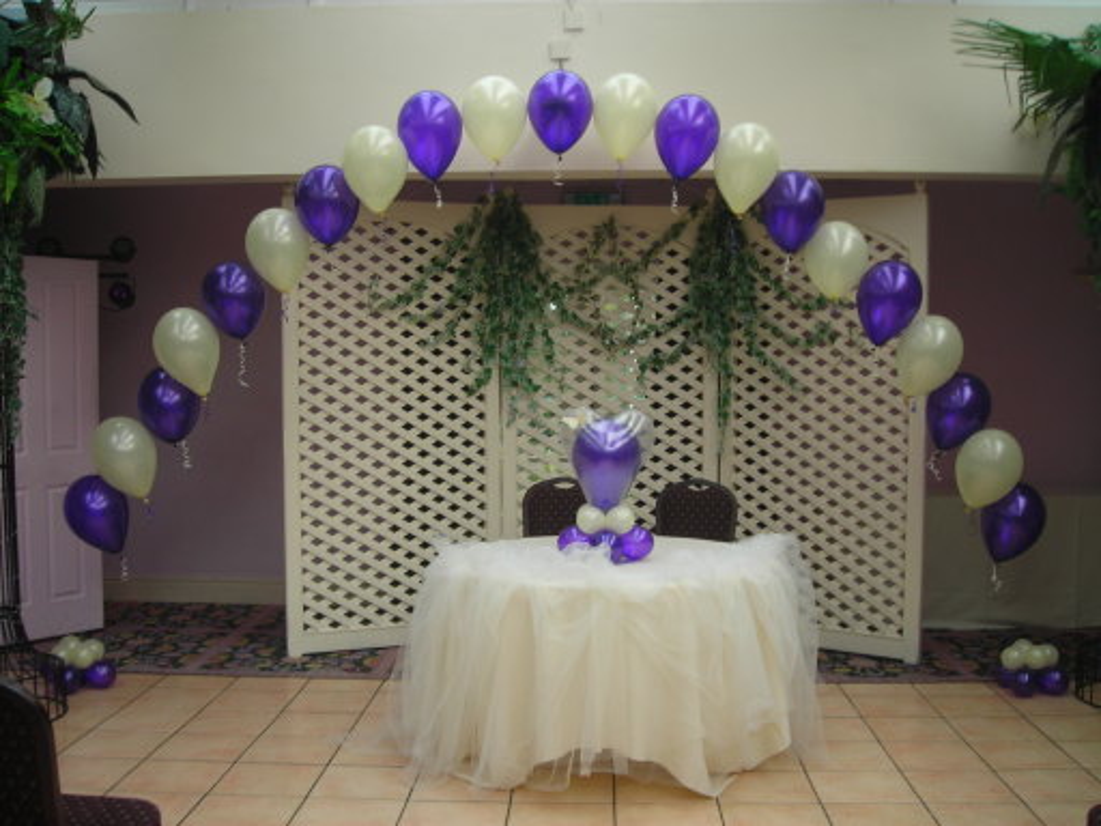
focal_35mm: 38
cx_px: 550
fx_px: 1209
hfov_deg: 49.0
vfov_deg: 37.7
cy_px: 413
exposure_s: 1/52.4
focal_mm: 6.3
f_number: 3.2
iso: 50
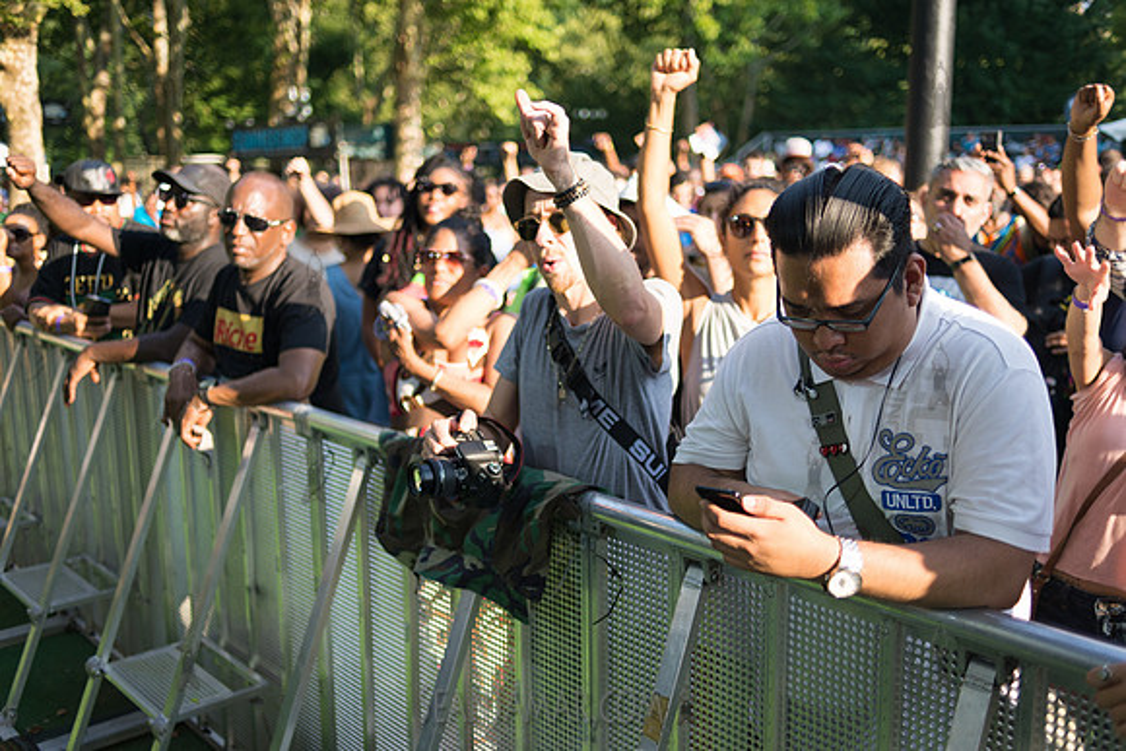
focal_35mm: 35
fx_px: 1095
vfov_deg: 37.9
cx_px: 563
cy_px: 376
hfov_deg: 54.4
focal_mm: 35
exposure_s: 1/4000
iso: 500
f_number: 2
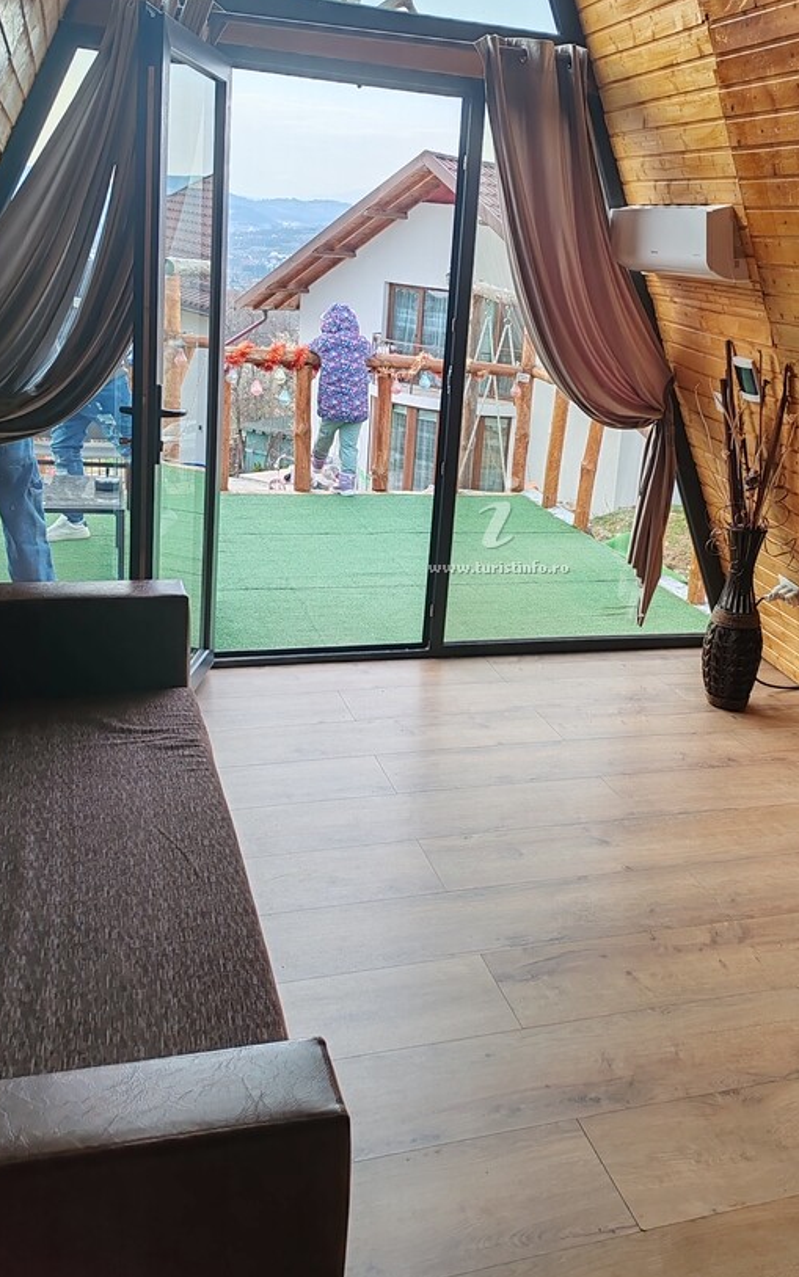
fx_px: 1254
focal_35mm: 36
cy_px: 535
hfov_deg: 35.1
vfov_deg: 53.8
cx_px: 510
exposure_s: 1/100
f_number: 1.9
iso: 100
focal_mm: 6.12
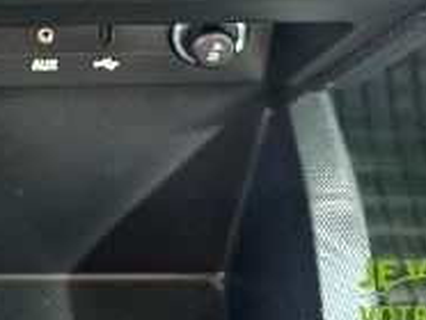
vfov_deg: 24.0
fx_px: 715
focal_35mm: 58
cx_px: 60
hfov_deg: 31.9
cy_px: -11
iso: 125
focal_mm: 5.7
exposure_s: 1/61
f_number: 1.5
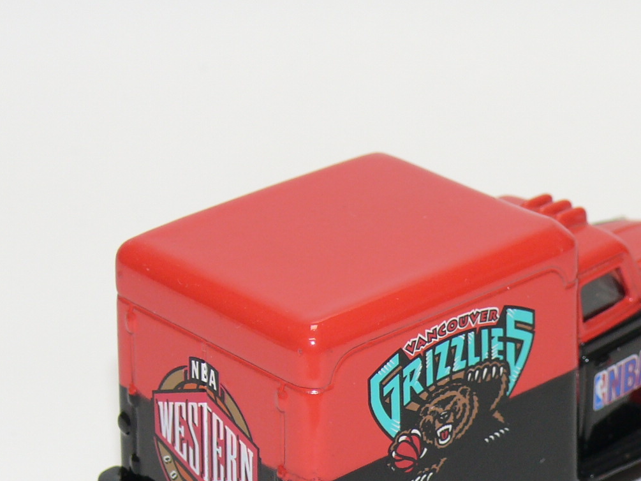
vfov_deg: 10.0
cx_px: 456
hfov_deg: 13.3
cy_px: 320
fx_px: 2741
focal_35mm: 148
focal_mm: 12.7
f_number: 4
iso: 100
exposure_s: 1/30
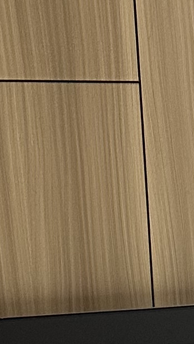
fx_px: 1546
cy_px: 448
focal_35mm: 169
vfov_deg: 12.3
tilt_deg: -9.7
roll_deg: +0.4
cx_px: 412
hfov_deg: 6.9
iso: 250
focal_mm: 6.86
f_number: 1.78
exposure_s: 1/109
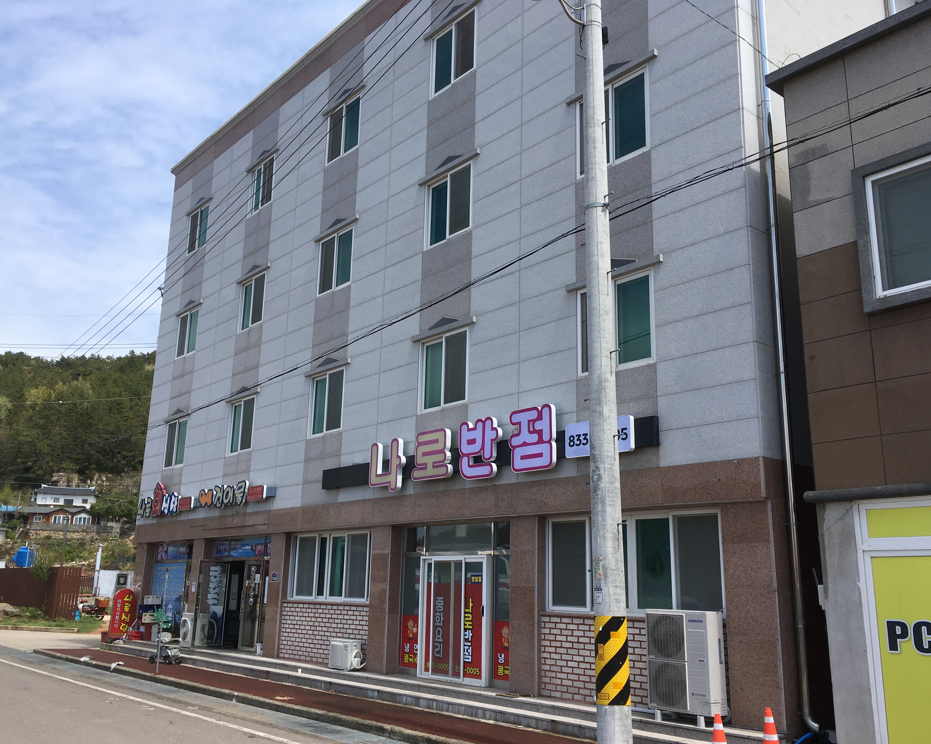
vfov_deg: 47.1
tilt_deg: +12.3
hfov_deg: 57.2
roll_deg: -0.8
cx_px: 446
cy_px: 378
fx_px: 854
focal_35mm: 31
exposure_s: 1/1748
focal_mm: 4.15
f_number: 2.2
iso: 25
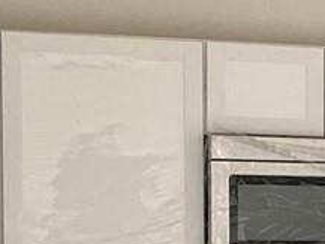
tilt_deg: -3.9
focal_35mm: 192
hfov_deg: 9.3
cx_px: 753
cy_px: 335
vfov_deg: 7.6
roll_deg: -2.2
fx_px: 1804
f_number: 1.8
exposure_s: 1/121
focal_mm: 4.25
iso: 125
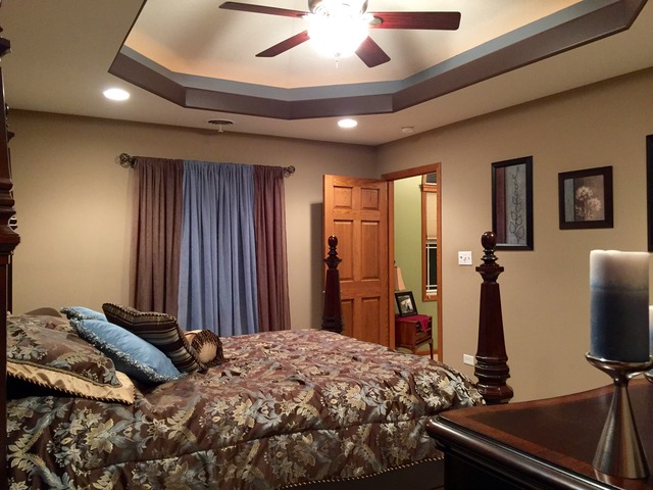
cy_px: 245
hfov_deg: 61.7
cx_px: 326
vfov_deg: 48.2
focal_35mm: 29
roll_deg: -0.6
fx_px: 547
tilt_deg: +0.8
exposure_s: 1/20
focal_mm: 4.15
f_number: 2.2
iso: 250
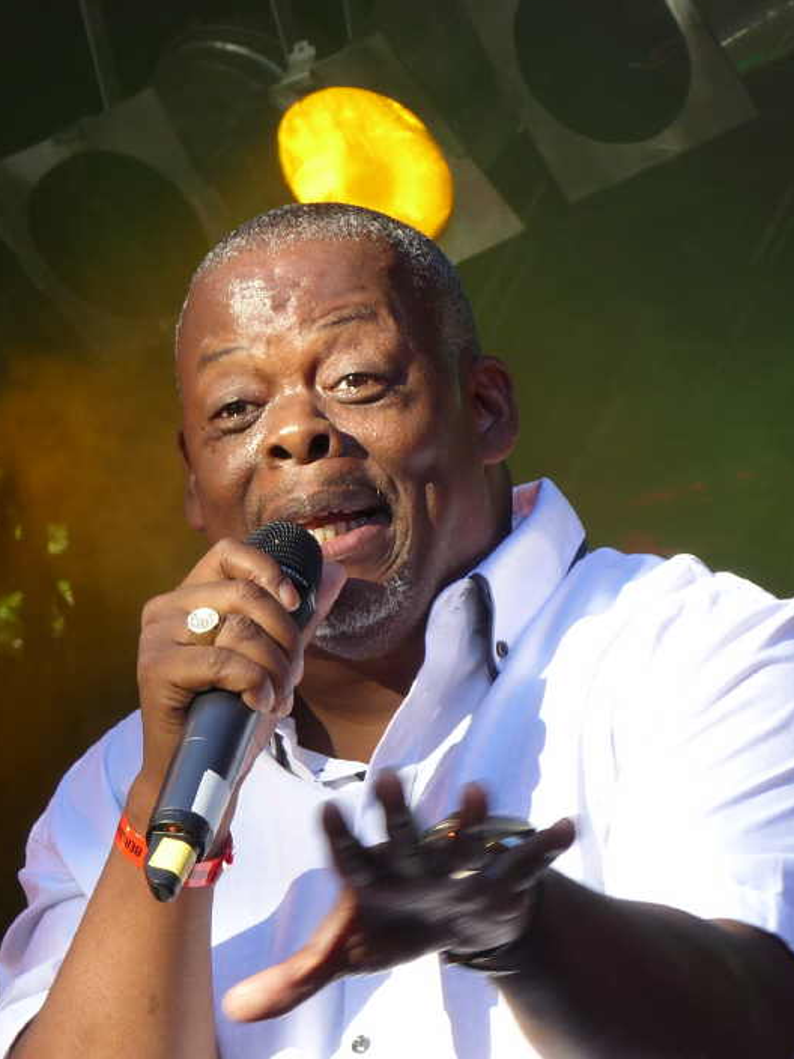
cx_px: 411
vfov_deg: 10.5
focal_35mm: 189
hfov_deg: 7.9
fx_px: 5780
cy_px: 692
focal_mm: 23.9
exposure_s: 1/125
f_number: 4
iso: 100
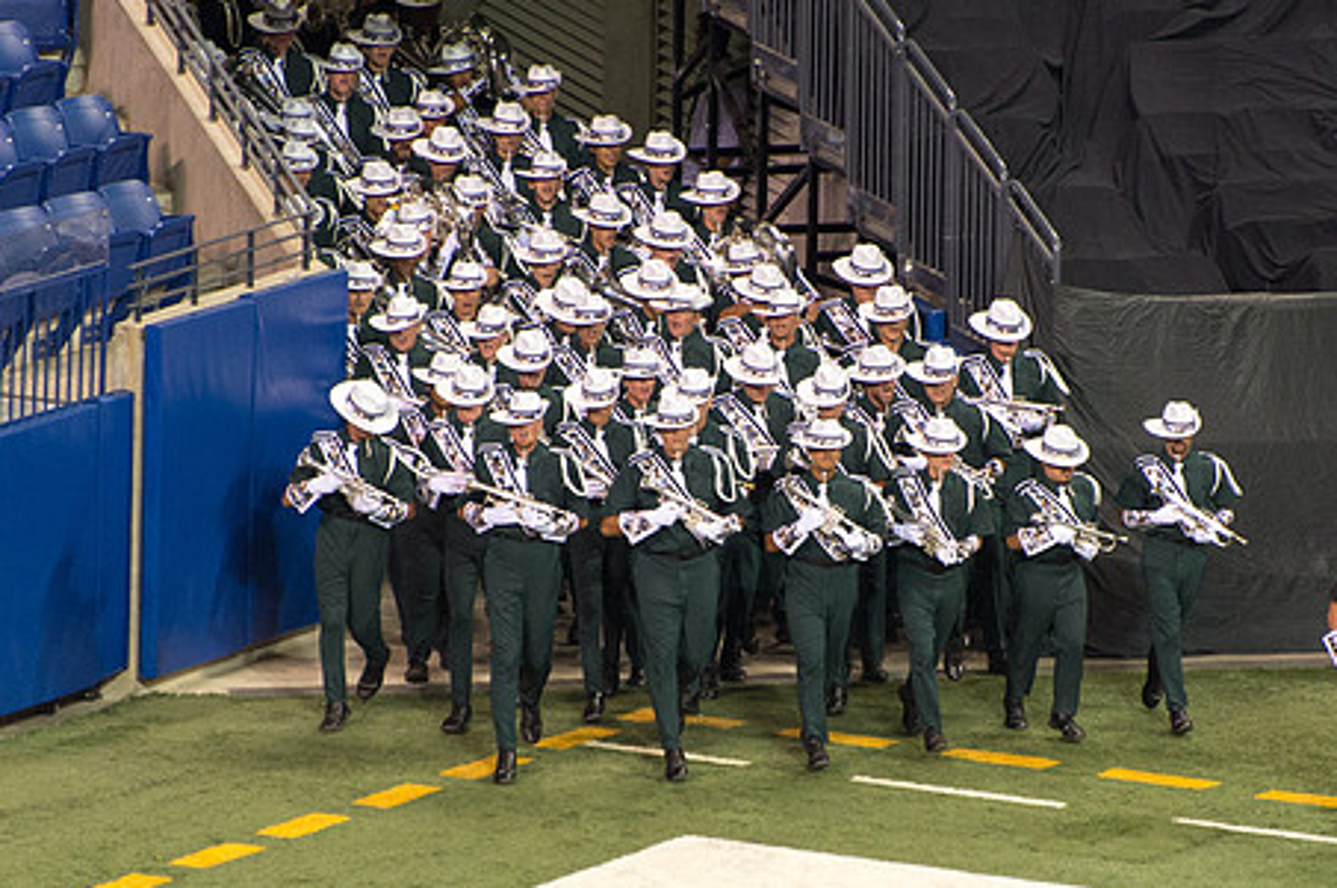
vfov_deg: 2.0
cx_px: 836
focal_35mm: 673
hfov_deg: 3.1
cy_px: 540
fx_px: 24967
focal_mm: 300
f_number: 5.6
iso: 2500
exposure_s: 1/320
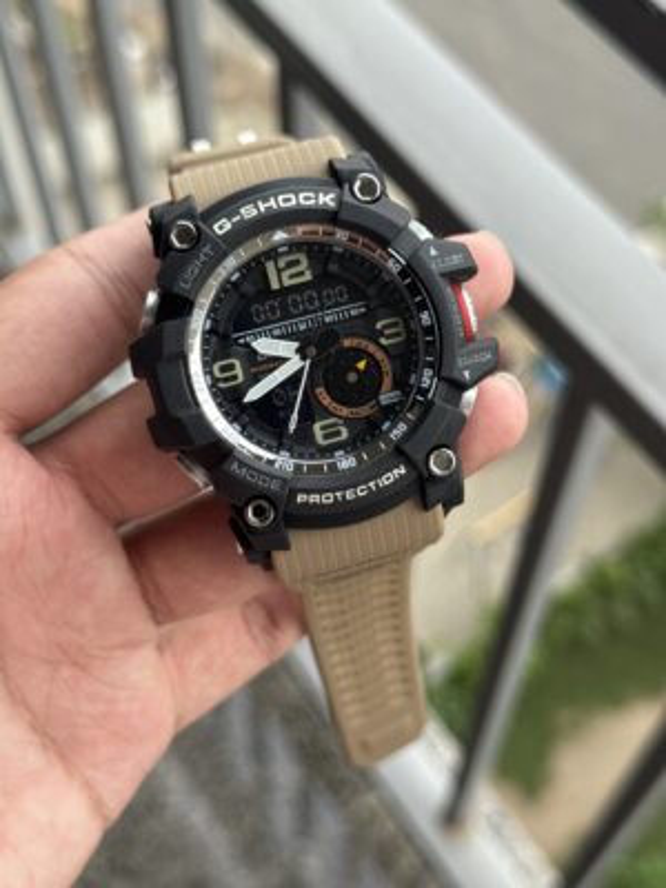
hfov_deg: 30.3
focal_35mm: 48
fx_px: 1231
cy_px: 444
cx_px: 333
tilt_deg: -58.8
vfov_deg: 39.7
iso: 64
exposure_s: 1/540
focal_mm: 6.76
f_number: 1.78
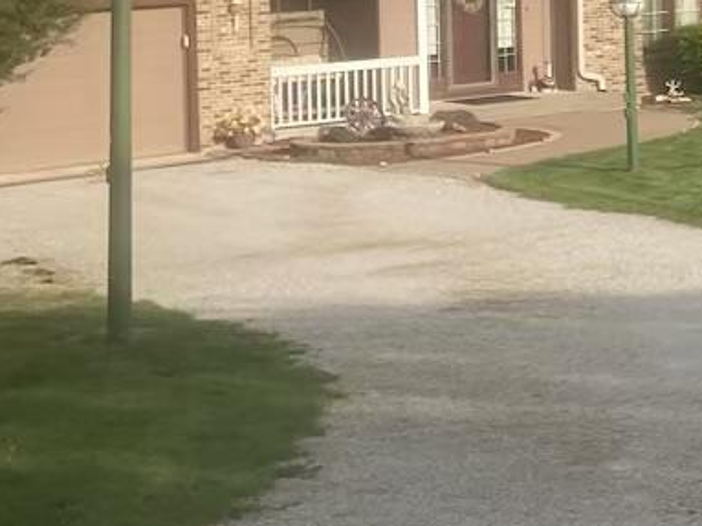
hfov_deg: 14.0
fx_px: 2372
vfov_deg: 12.5
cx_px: 1433
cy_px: -18
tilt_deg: -2.0
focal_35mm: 117
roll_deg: -0.7
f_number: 1.8
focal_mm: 3.99
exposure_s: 1/1548
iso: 20
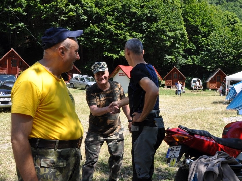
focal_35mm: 42
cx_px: 153
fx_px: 294
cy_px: 95
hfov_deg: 44.4
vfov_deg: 34.3
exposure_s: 1/200
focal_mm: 18
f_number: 7.1
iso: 200
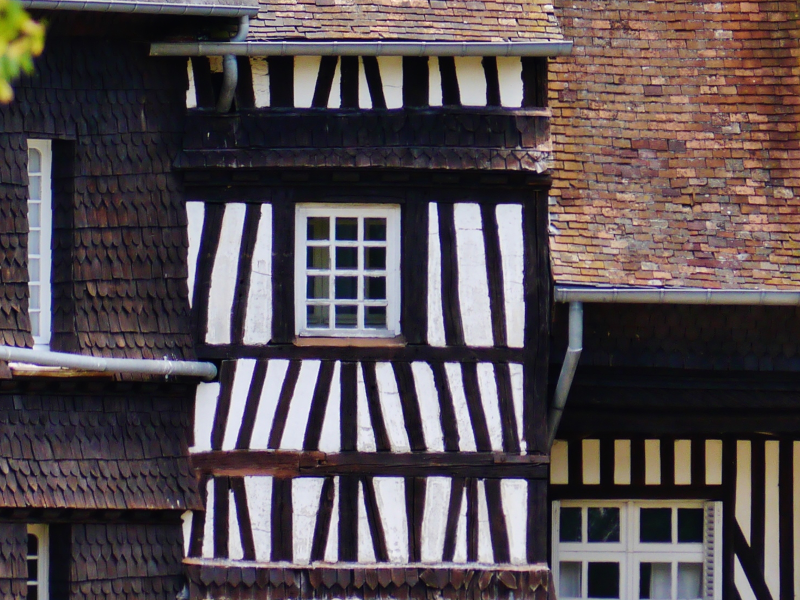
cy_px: 393
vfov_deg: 1.6
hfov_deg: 2.1
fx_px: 21795
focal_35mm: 943
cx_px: 294
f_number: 5.2
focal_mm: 151
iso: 250
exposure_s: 1/320
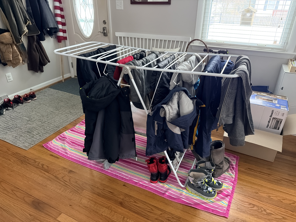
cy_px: 111
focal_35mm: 24
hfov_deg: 71.6
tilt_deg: -27.5
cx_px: 148
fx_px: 205
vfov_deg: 56.8
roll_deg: -0.2
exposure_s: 1/48
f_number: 1.78
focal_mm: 6.76
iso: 800
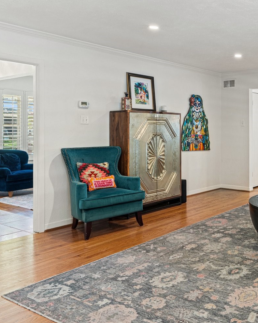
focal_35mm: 33
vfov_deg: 53.7
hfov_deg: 38.2
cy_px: 123
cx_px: 273
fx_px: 315
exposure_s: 2.5
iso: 320
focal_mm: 17
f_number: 9
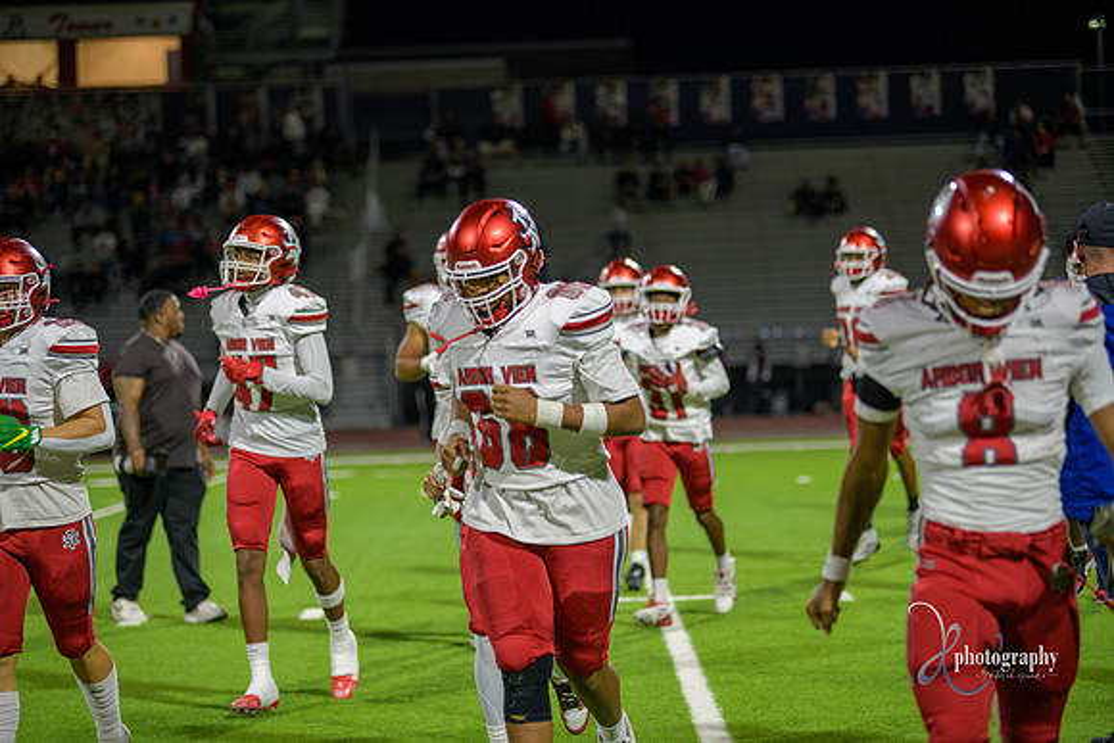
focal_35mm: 120
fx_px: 3714
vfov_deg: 11.4
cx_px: 557
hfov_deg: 17.1
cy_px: 372
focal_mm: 120
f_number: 2.8
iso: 1250
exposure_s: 1/250
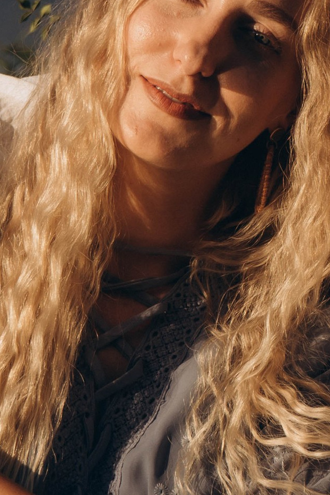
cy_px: 217
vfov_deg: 6.8
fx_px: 4190
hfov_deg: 4.5
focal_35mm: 305
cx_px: 396
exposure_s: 1/320
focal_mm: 70
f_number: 10
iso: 320
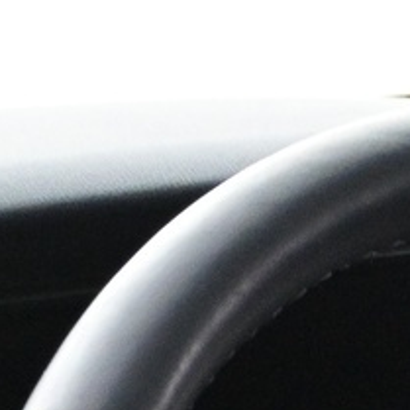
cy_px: 869
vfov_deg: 7.5
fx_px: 2974
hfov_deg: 7.7
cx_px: 671
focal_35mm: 222
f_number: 4
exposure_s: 1/25
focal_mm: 22.5
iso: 4000
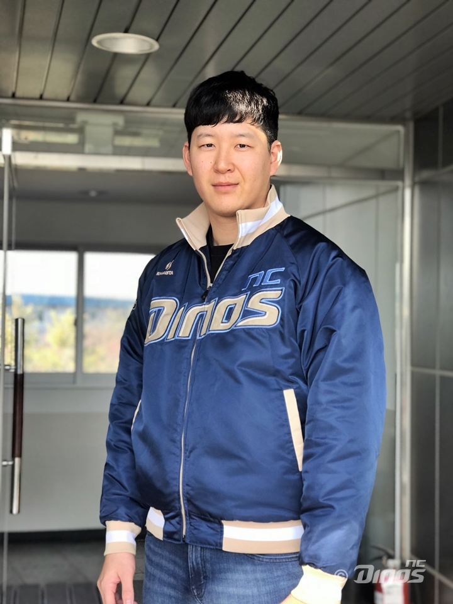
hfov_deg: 25.7
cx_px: 226
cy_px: 302
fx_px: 995
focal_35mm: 57
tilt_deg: +1.4
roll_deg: +0.0
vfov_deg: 33.8
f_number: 2.8
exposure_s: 1/98
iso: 20
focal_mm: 6.6
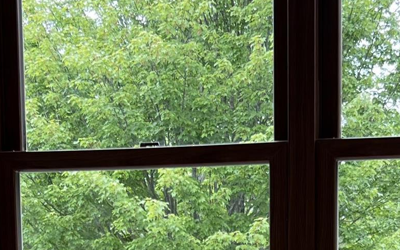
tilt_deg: -6.3
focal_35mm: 109
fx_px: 1188
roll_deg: +0.3
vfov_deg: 11.4
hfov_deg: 19.1
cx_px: 208
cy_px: 392
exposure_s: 1/249
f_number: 1.5
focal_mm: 5.7
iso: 40
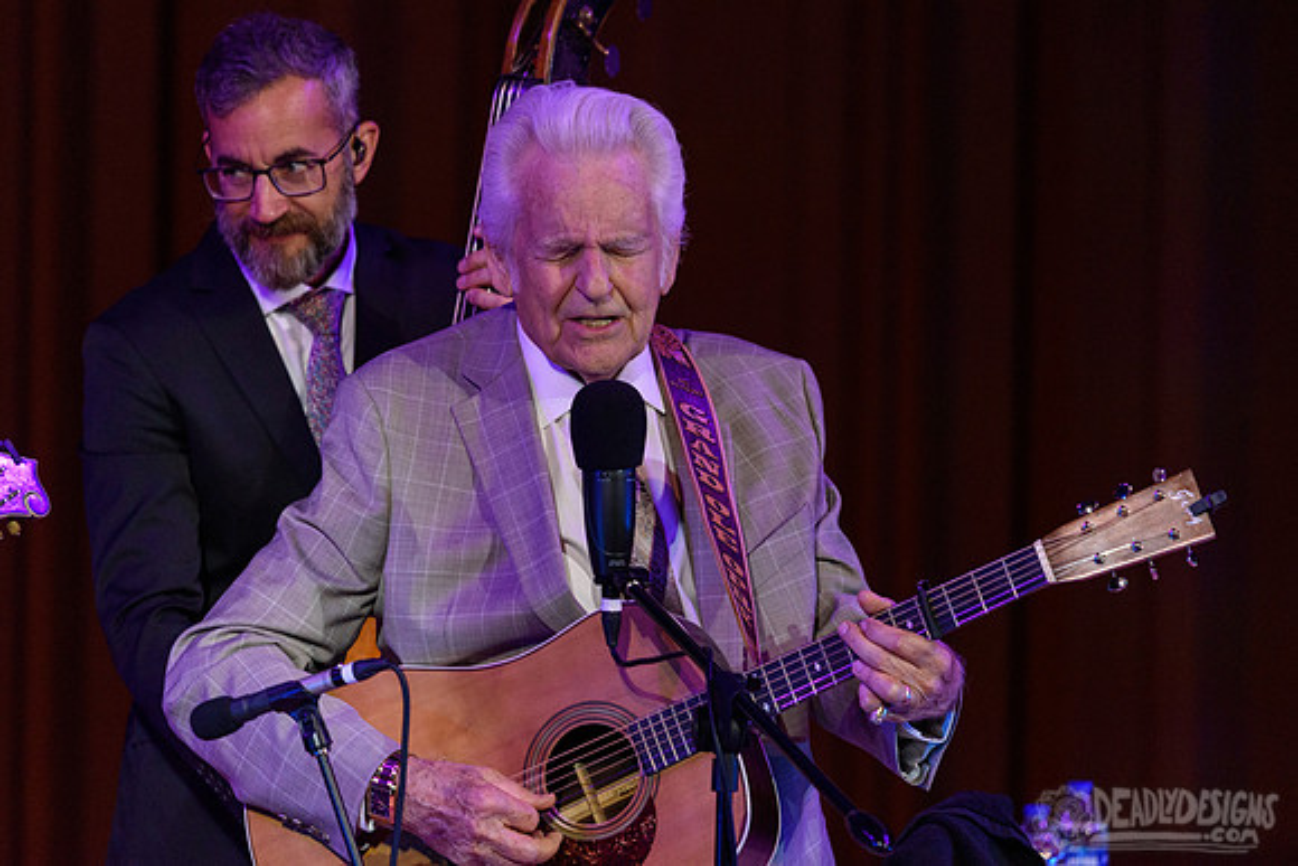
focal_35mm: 621
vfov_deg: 2.2
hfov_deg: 3.3
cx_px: 651
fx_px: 22395
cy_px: 418
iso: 2500
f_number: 6.3
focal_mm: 600
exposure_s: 1/500
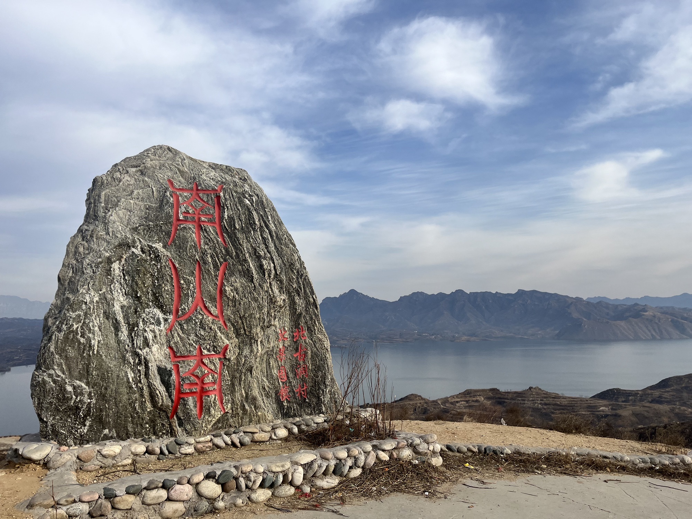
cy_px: 260
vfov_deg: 53.1
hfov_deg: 67.3
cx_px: 346
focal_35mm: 26
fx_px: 520
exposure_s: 1/3745
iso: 50
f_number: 1.6
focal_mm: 5.1
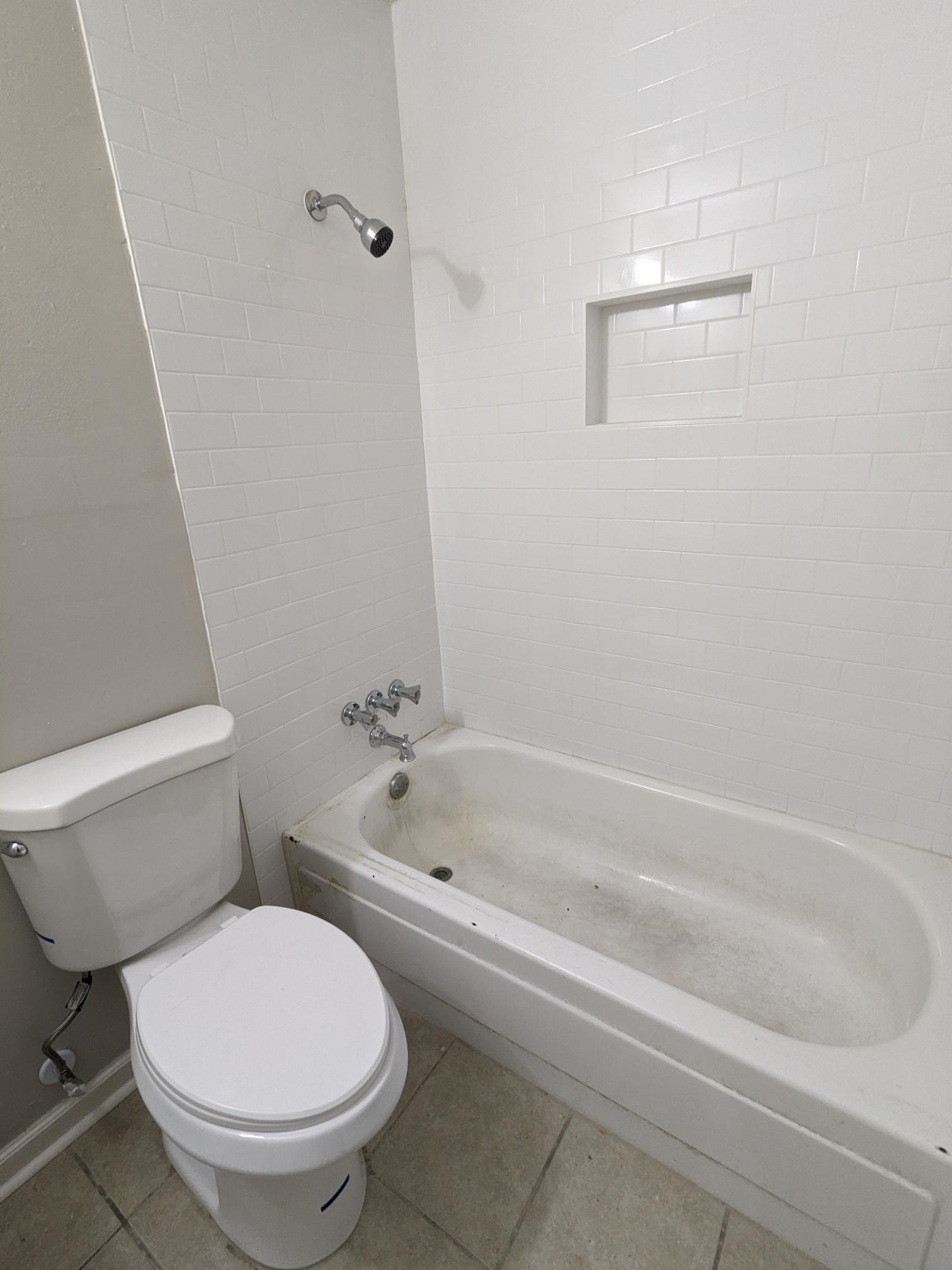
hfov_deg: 78.1
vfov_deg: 94.5
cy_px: 635
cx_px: 476
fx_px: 587
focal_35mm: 16
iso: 110
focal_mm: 2.35
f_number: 2.2
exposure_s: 1/40
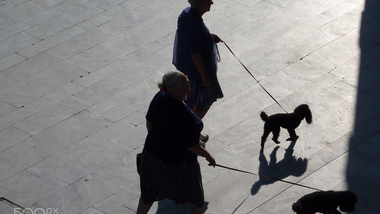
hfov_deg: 12.4
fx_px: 1743
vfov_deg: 7.0
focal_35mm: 173
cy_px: 102
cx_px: 190
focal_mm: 25.9
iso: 80
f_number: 6.3
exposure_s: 1/1000
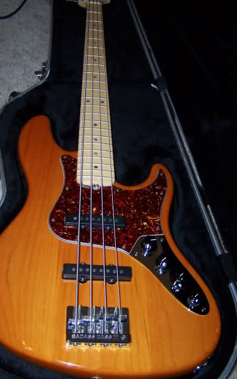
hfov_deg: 31.2
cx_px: 114
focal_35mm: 41
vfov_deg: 48.2
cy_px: 190
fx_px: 424
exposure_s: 1/60
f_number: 2.8
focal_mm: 6.3
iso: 140
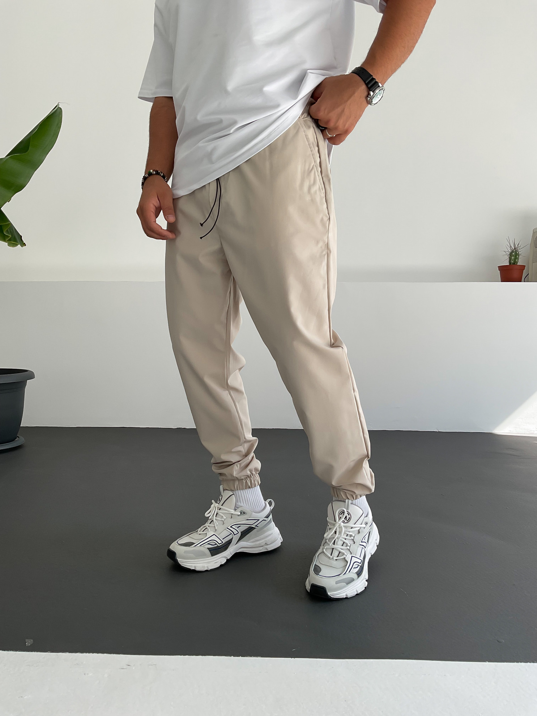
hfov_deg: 48.2
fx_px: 600
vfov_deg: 61.7
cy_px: 358
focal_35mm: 29
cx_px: 268
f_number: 1.8
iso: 16
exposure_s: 1/270
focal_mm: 3
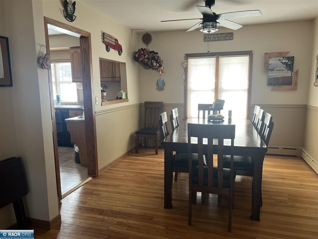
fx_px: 239
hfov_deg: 67.3
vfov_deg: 53.1
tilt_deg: -8.5
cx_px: 159
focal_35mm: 26
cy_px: 120
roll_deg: +1.2
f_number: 1.5
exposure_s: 1/107
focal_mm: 5.7
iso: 125
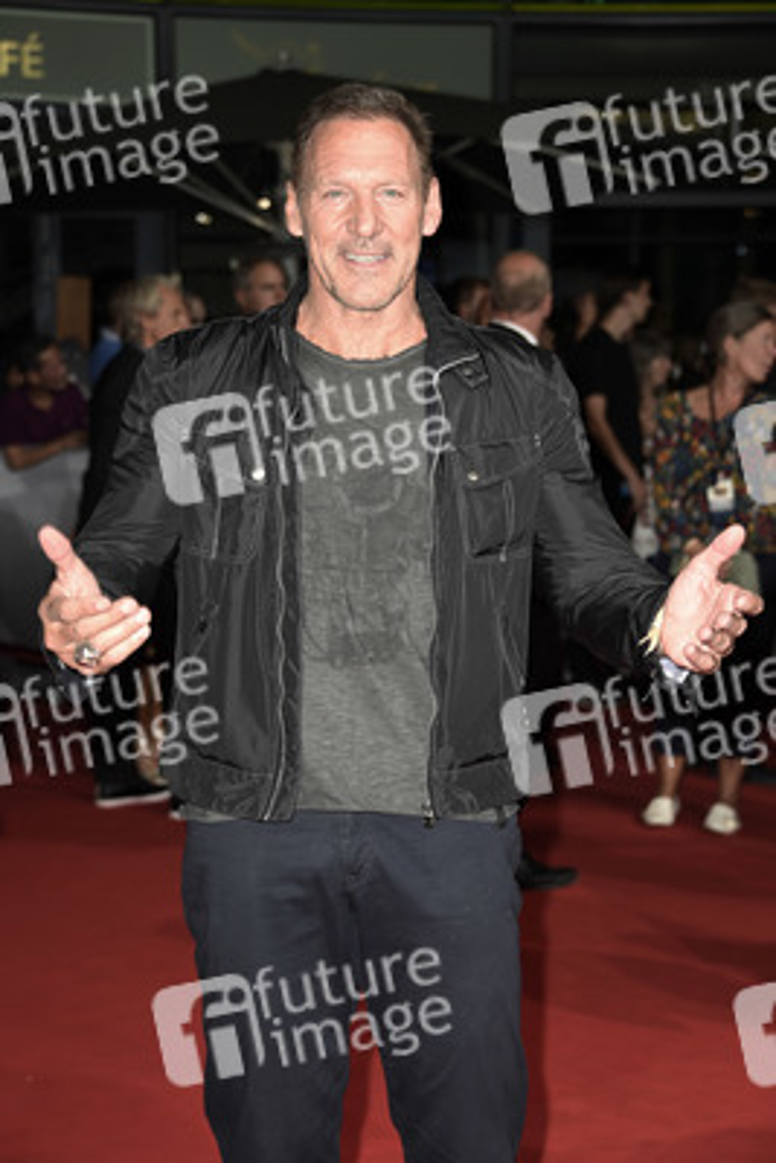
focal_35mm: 70
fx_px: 2261
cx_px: 388
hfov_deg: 19.5
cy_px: 582
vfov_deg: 28.8
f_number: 5
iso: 400
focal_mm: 70
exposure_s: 1/250
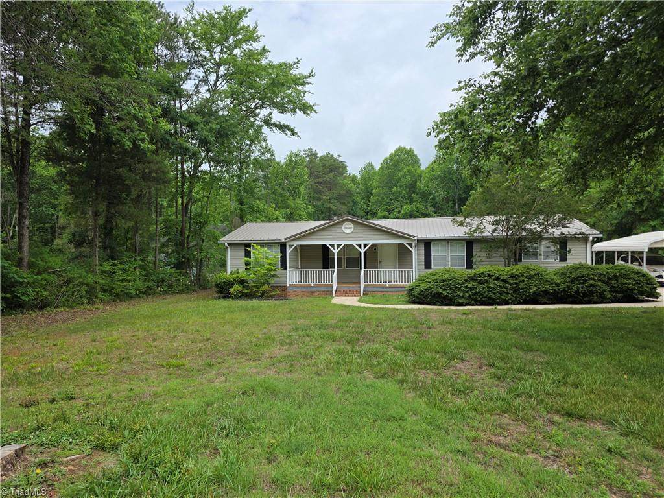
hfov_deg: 73.9
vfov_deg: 58.9
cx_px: 332
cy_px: 249
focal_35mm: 23
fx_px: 441
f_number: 1.7
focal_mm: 6.3
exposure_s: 1/4650
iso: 80
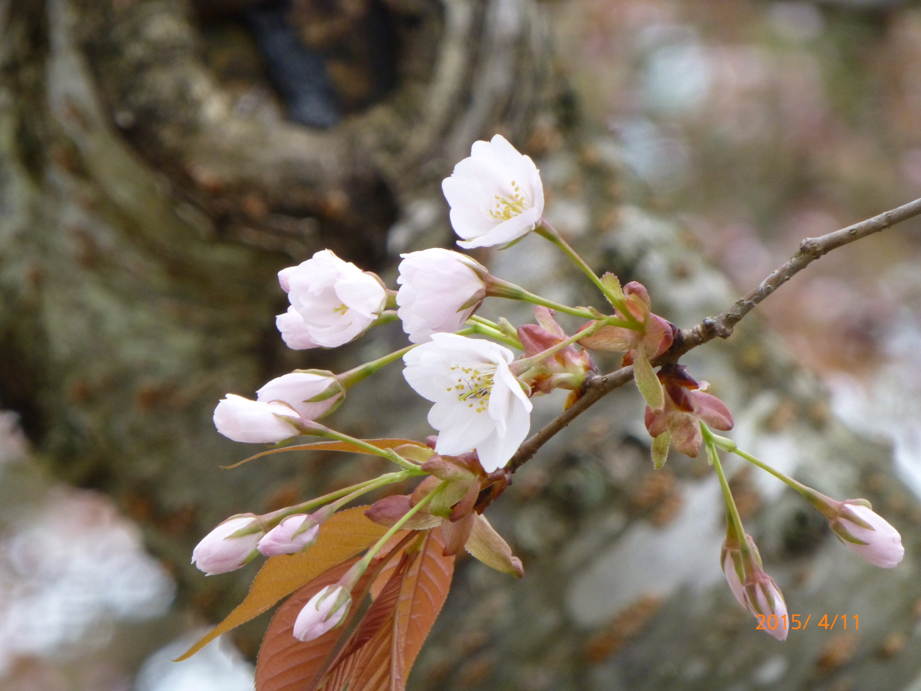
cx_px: 460
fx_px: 12132
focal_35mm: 456
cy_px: 346
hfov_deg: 4.3
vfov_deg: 3.3
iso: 400
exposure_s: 1/80
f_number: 6.3
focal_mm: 81.7
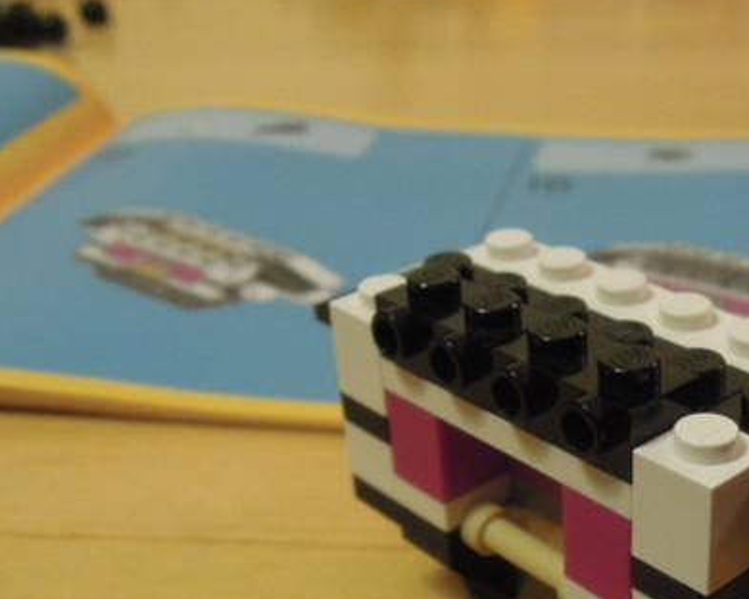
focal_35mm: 54
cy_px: 443
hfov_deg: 34.3
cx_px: 524
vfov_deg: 27.7
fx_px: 1197
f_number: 2.8
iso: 400
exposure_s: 1/30
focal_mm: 4.3
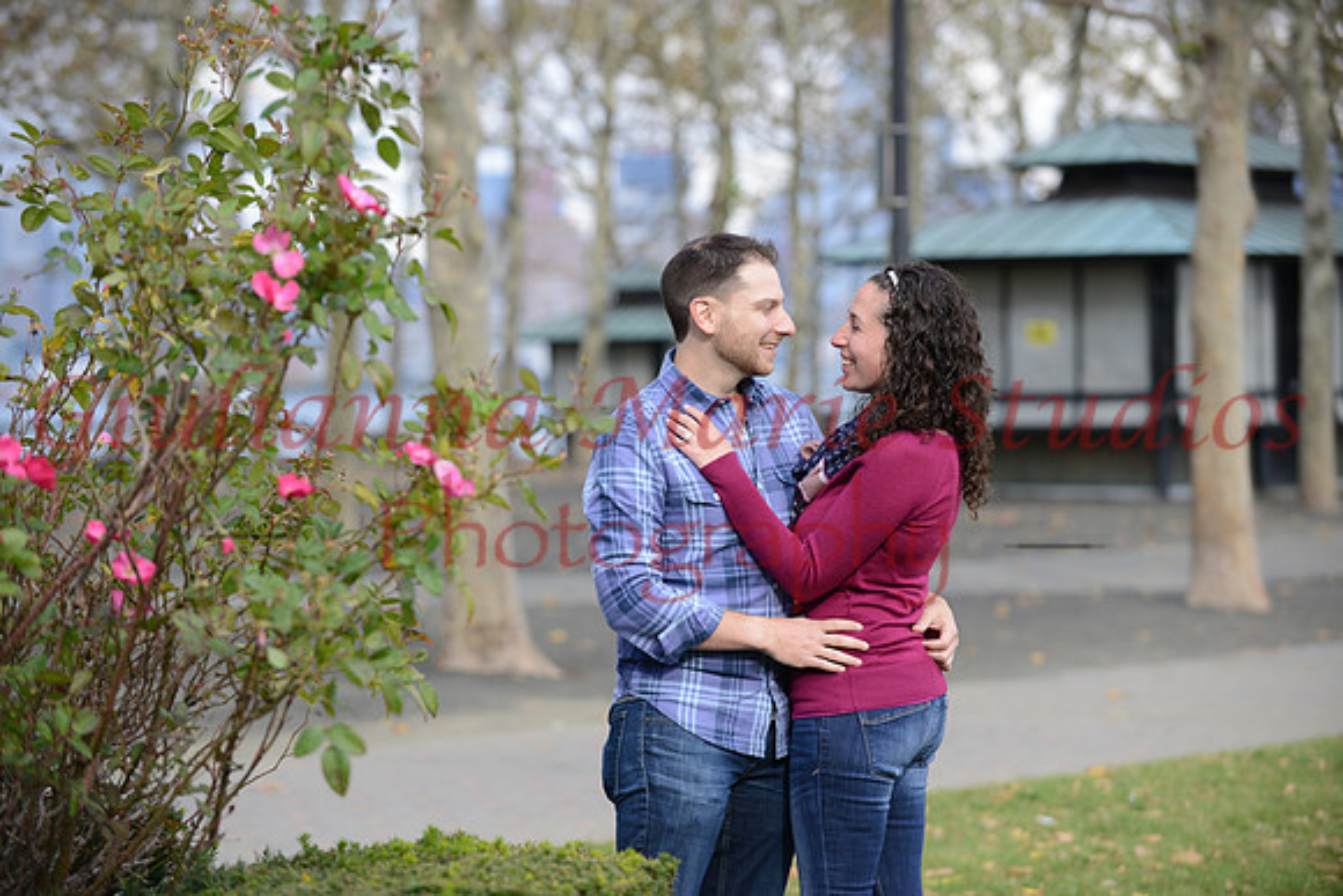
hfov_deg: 17.6
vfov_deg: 11.8
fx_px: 4328
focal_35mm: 116
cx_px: 672
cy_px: 448
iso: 500
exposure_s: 1/1000
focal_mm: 116
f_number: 4.5
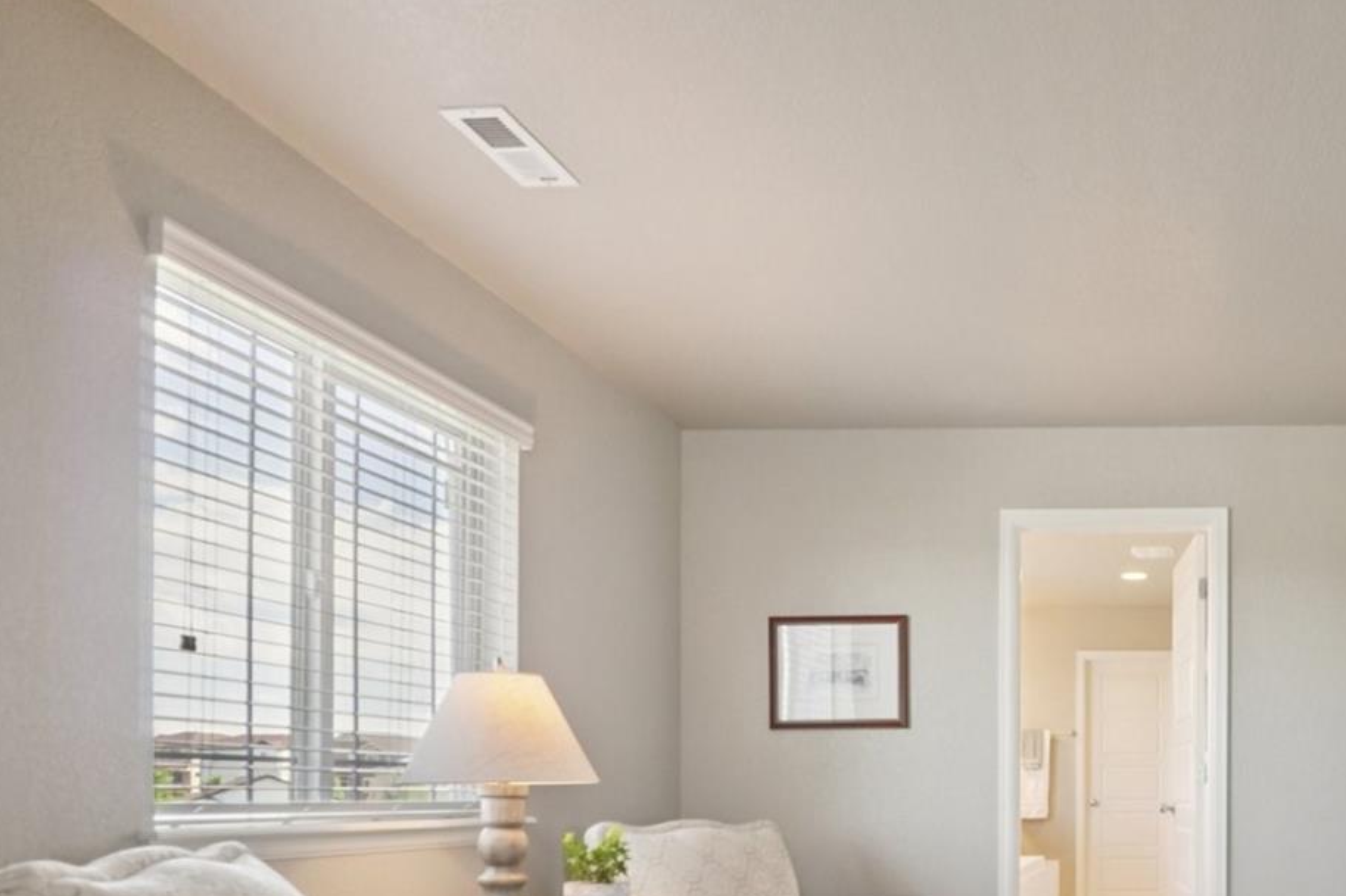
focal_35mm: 29
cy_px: 771
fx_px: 1079
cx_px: 1144
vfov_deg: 42.2
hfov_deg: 57.3
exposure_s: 1/20
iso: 400
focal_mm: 11
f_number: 8
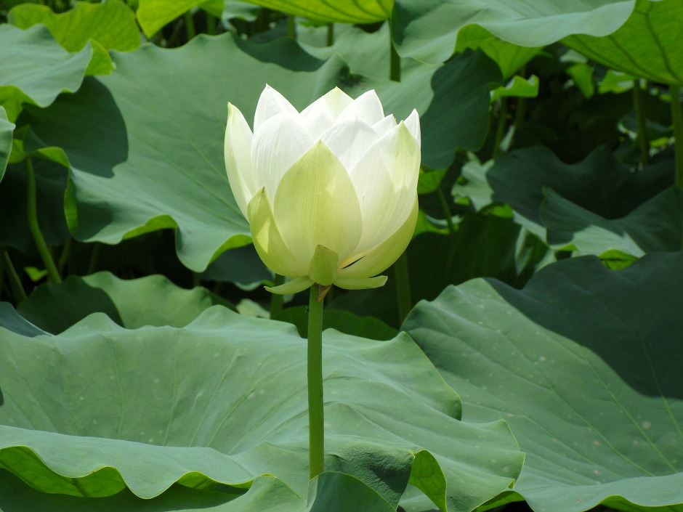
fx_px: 2762
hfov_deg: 14.1
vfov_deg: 10.6
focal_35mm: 140
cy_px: 256
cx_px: 342
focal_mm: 25
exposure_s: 1/500
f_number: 5.8
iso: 80
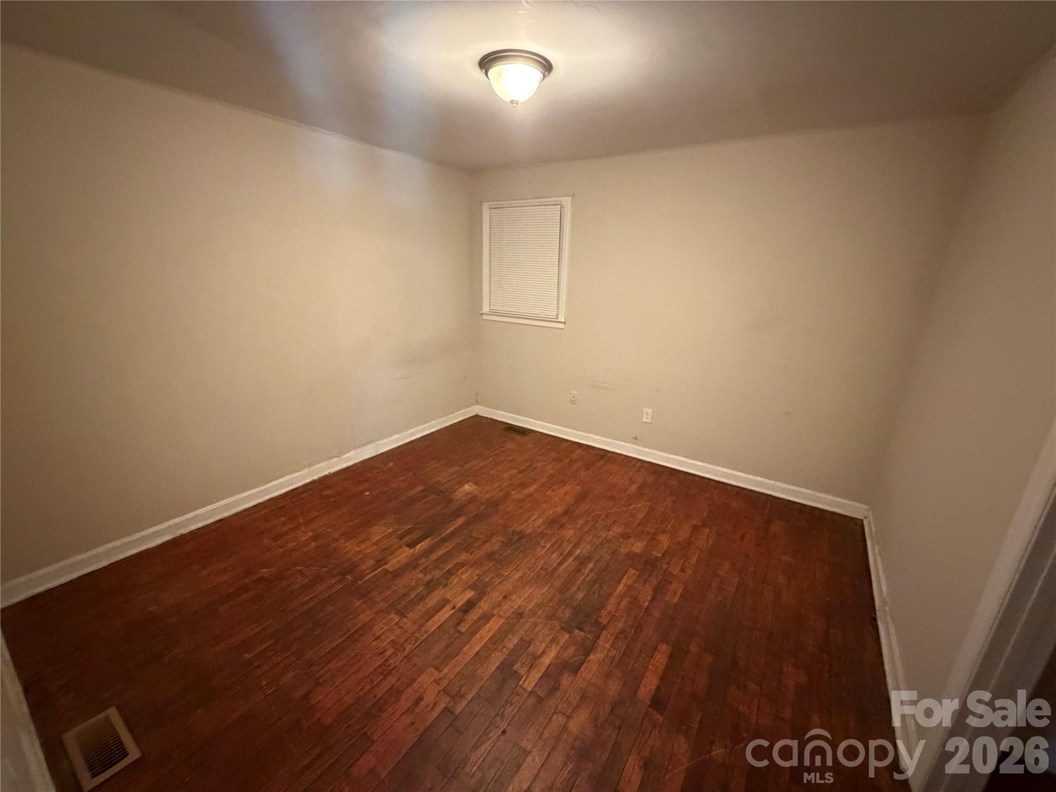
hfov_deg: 102.1
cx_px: 528
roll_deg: -1.5
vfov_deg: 85.7
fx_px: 427
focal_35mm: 14
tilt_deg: -18.5
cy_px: 396
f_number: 2.2
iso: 1000
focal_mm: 2.22
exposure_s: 1/40
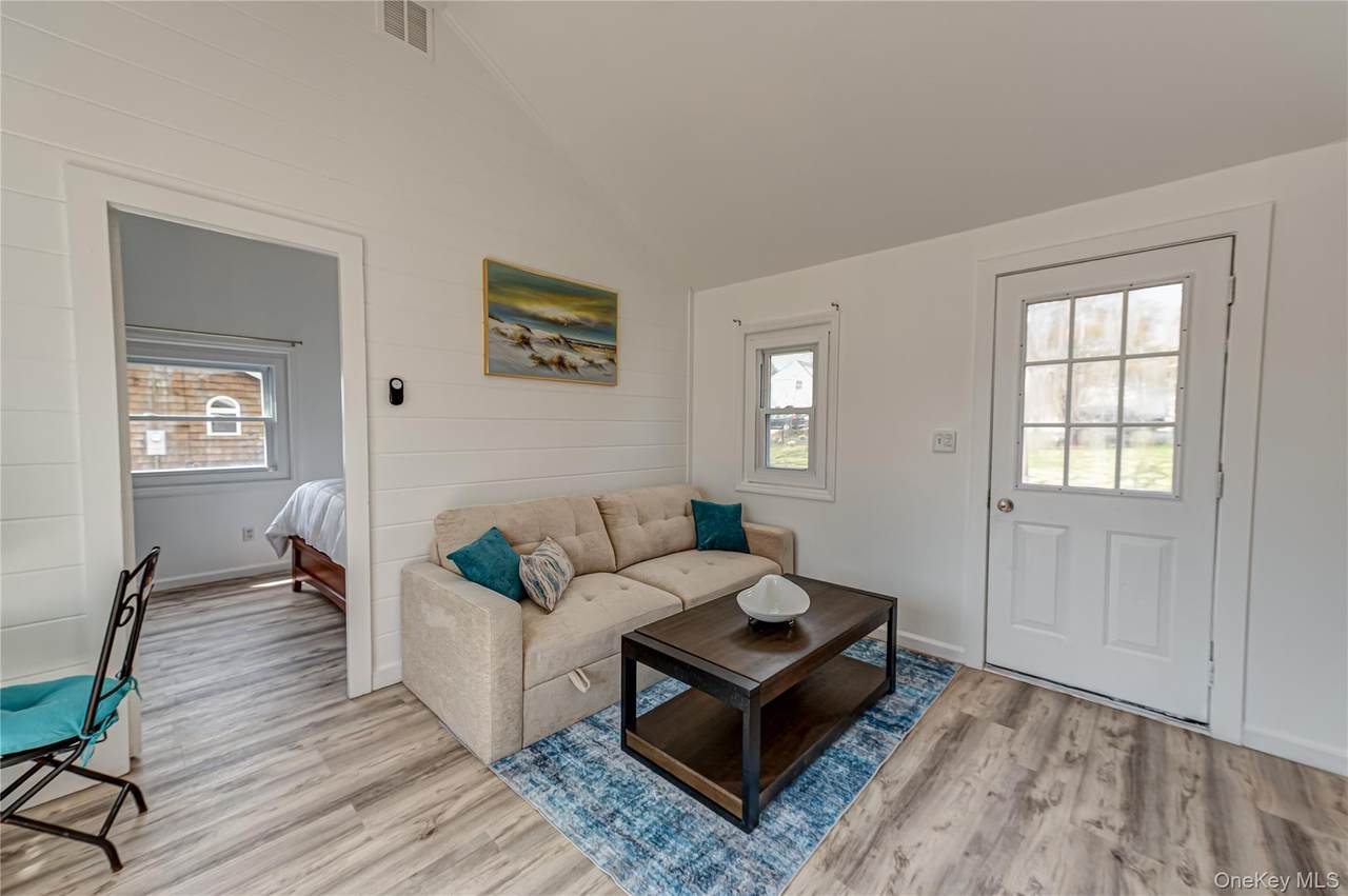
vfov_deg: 81.1
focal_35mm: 14
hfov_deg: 104.3
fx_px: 524
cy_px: 448
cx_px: 674
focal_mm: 14
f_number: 5
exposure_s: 1/80
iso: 100
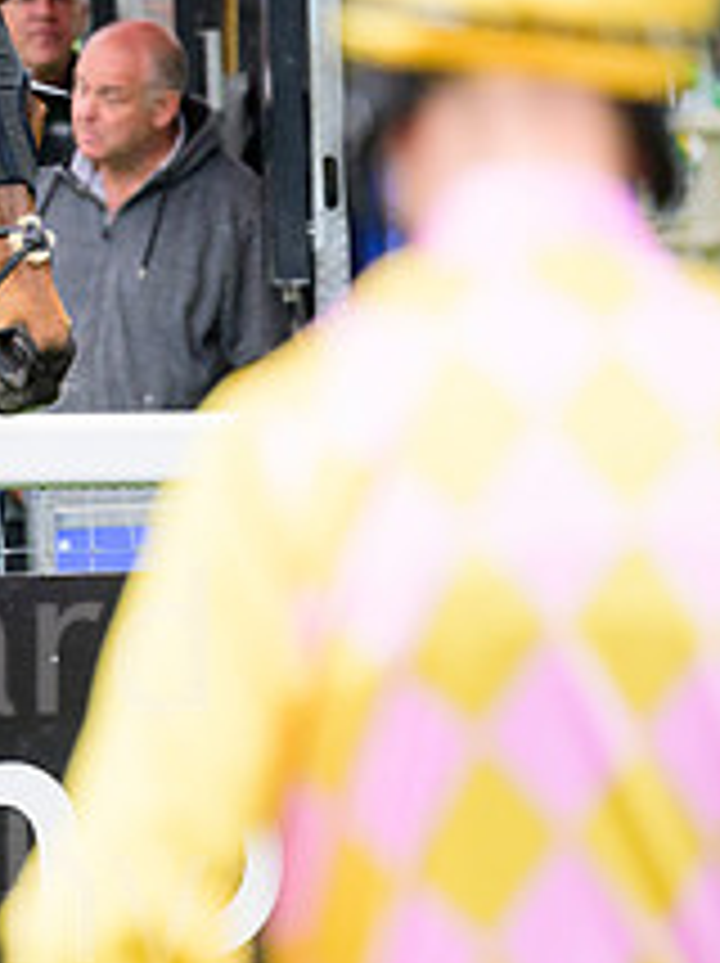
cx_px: -364
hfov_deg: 2.1
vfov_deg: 2.8
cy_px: 682
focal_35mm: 704
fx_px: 19563
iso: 2000
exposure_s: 1/1600
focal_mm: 270
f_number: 5.6
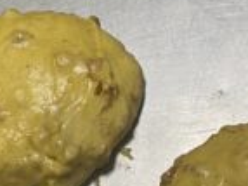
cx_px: -6
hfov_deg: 15.9
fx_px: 866
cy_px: 75
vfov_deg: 12.2
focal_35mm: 121
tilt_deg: -59.1
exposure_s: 1/76
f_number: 1.8
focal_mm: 4.25
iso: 125
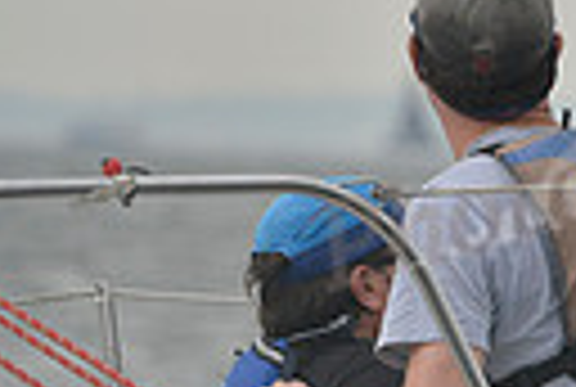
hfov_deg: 1.6
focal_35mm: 1264
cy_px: 344
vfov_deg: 1.1
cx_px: 1188
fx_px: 20271
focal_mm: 280
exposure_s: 1/1000
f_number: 7.1
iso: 400
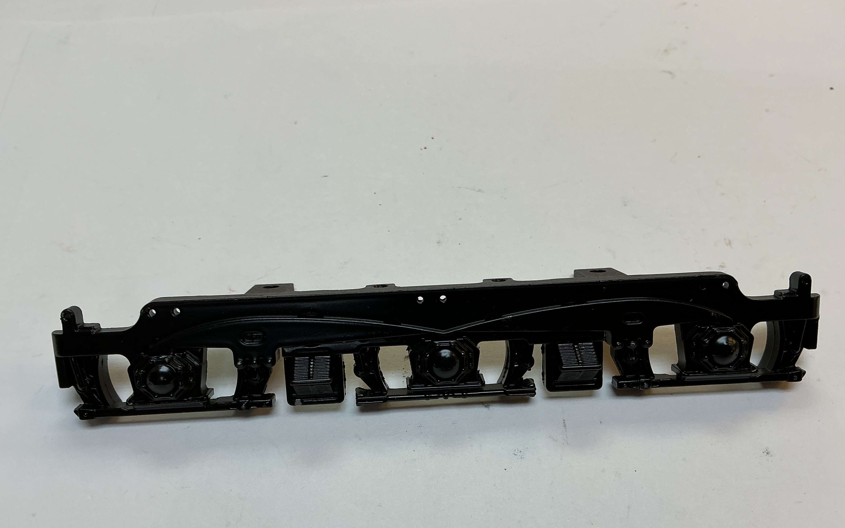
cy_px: 317
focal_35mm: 31
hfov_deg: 61.2
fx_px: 714
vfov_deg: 40.4
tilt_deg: -55.1
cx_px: 422
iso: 32
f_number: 1.8
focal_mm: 3
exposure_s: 1/120
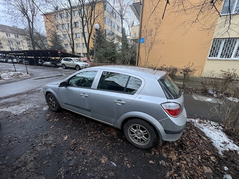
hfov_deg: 106.2
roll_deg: +0.3
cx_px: 120
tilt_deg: -17.4
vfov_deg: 89.9
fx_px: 90
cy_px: 90
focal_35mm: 13
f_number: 1.8
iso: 250
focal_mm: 1.57
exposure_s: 1/99
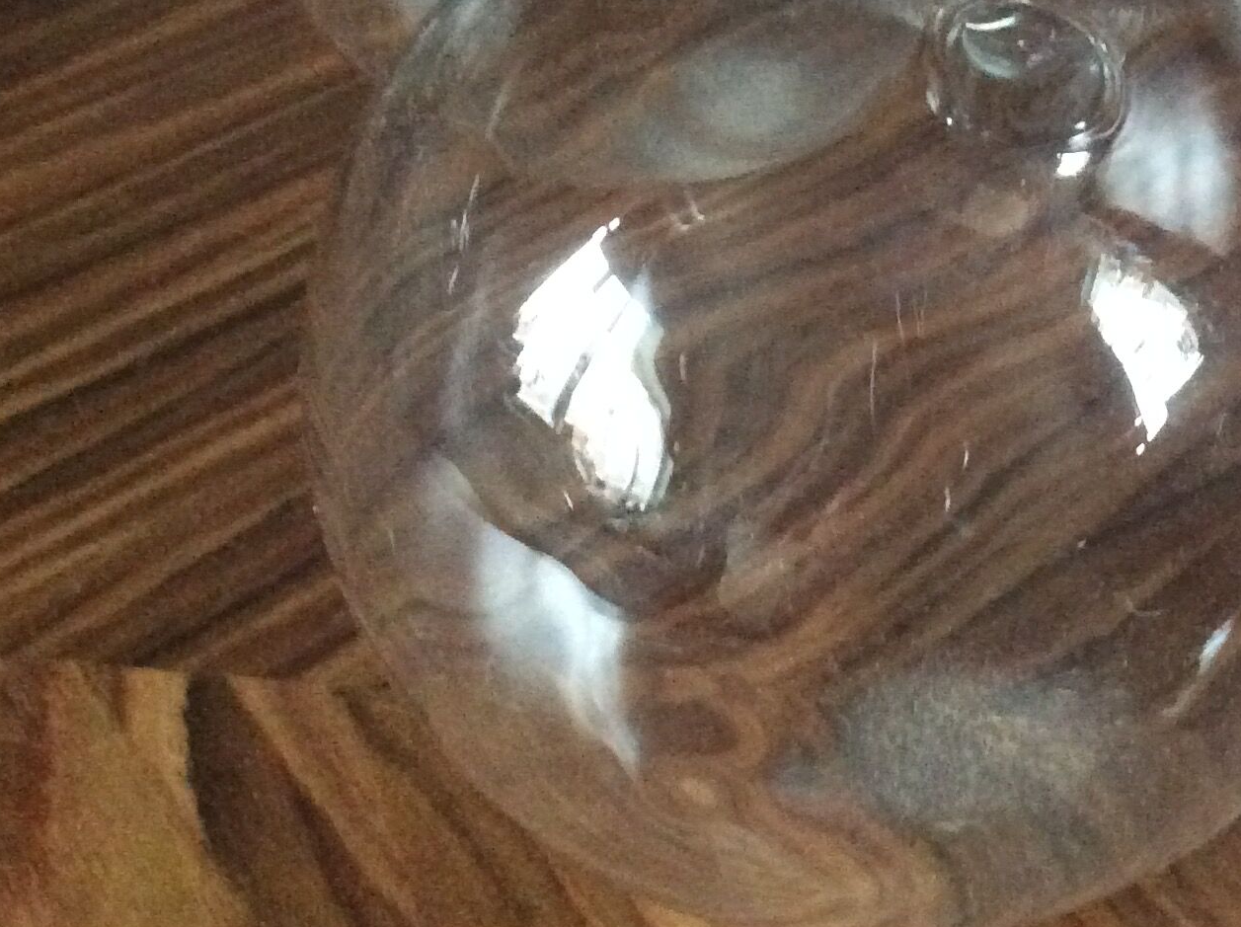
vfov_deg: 21.8
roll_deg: +2.4
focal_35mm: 66
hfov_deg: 28.2
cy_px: 117
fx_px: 2363
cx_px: 1148
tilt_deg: -34.8
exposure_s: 1/17
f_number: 2.4
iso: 500
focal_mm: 3.3
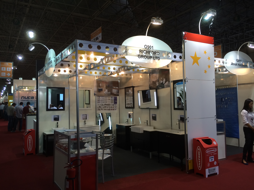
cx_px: 127
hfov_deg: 60.0
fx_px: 220
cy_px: 95
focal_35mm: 30
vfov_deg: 46.8
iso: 40
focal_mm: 4.12
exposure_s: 1/40
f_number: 2.2
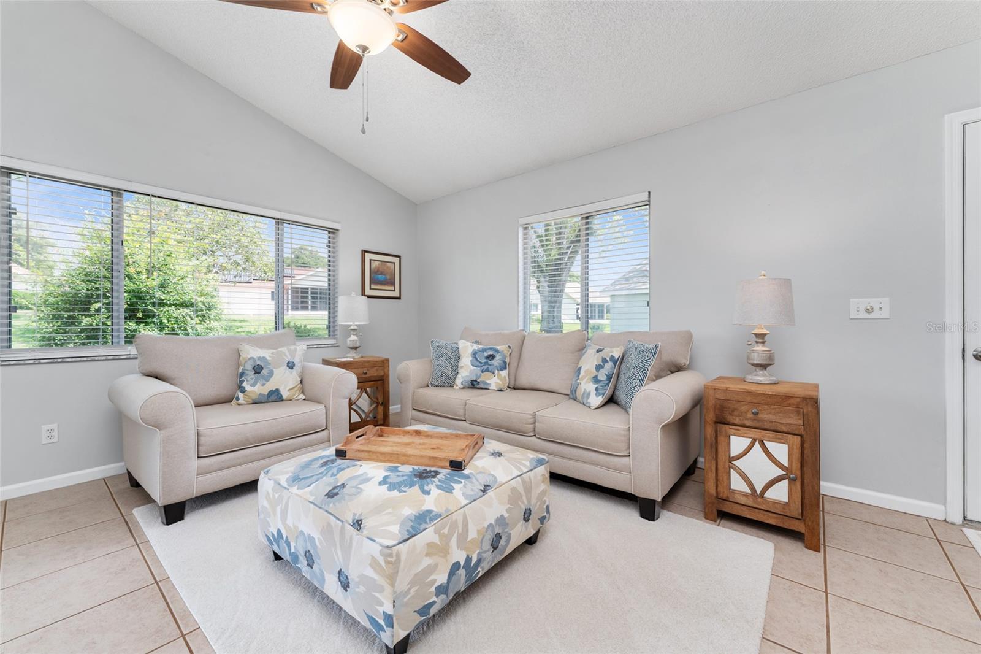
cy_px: 327
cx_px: 490
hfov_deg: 104.3
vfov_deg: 81.2
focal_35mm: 14
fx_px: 381
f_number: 7.1
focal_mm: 14
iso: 320
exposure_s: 1/5
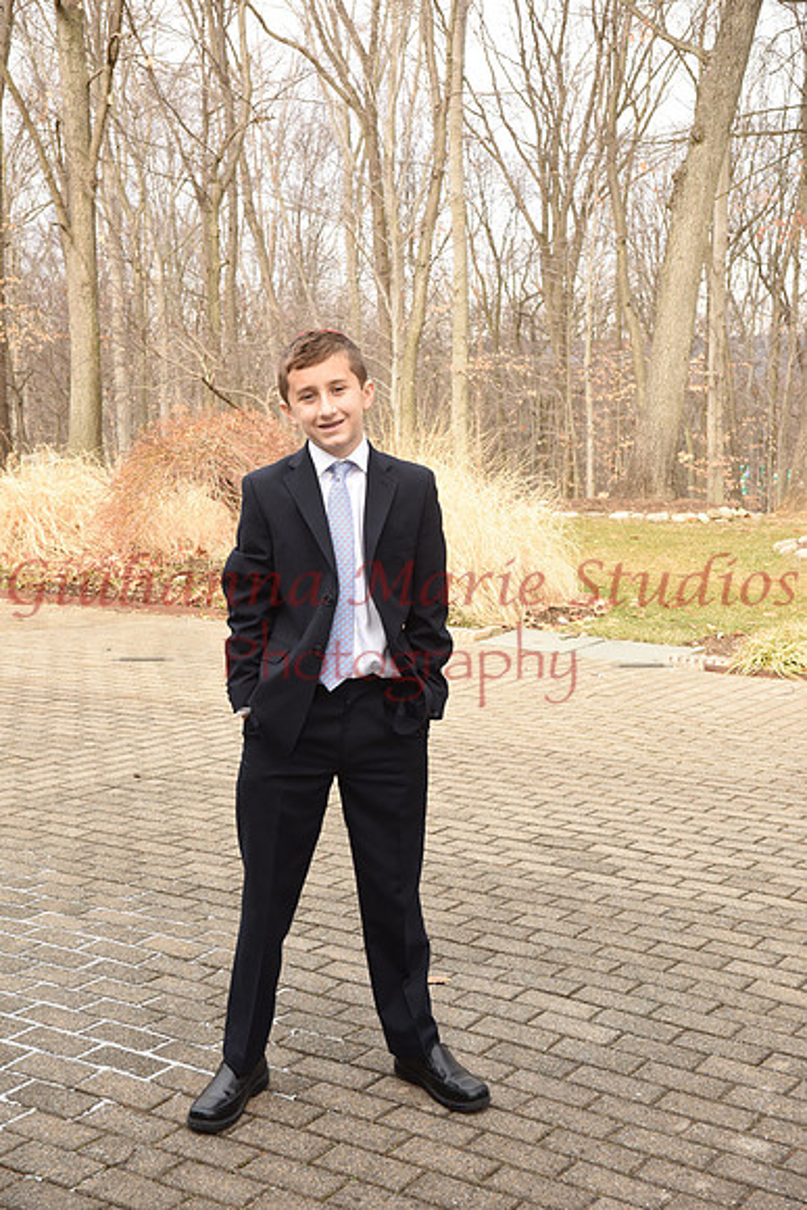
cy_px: 605
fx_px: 1680
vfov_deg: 39.6
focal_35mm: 50
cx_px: 404
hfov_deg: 27.0
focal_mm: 50
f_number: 11
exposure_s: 1/125
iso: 800
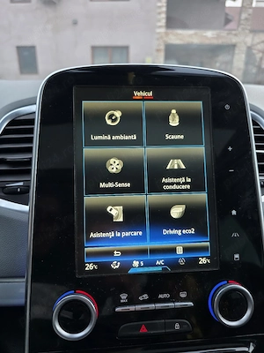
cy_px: 176
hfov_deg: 58.9
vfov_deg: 73.9
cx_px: 132
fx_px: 234
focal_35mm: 23
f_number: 1.7
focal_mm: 6.3
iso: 500
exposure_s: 1/55.2
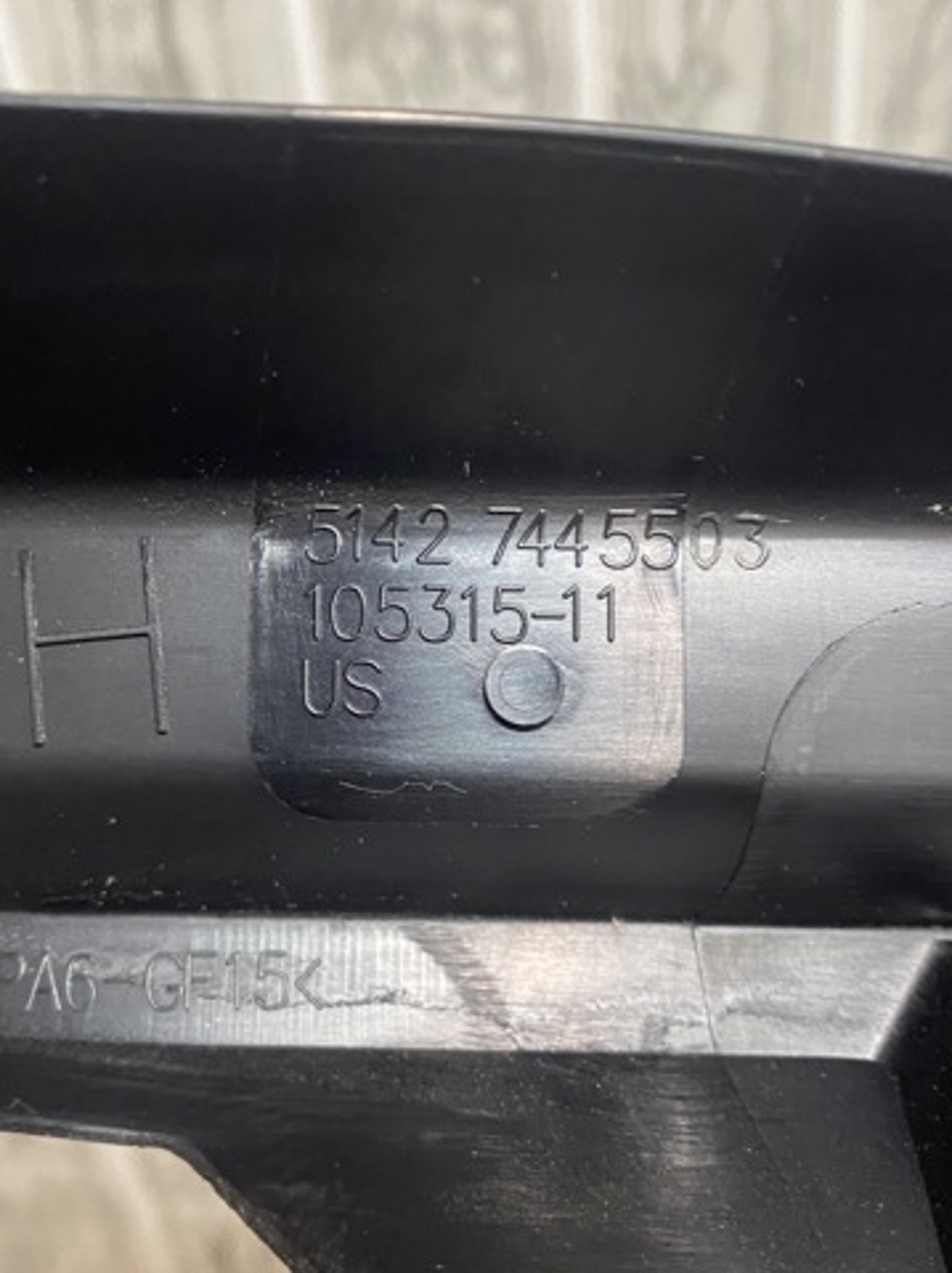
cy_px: 636
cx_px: 476
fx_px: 918
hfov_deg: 54.8
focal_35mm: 25
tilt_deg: -34.2
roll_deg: +10.2
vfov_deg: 69.4
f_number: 1.8
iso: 500
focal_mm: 4.25
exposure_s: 1/25
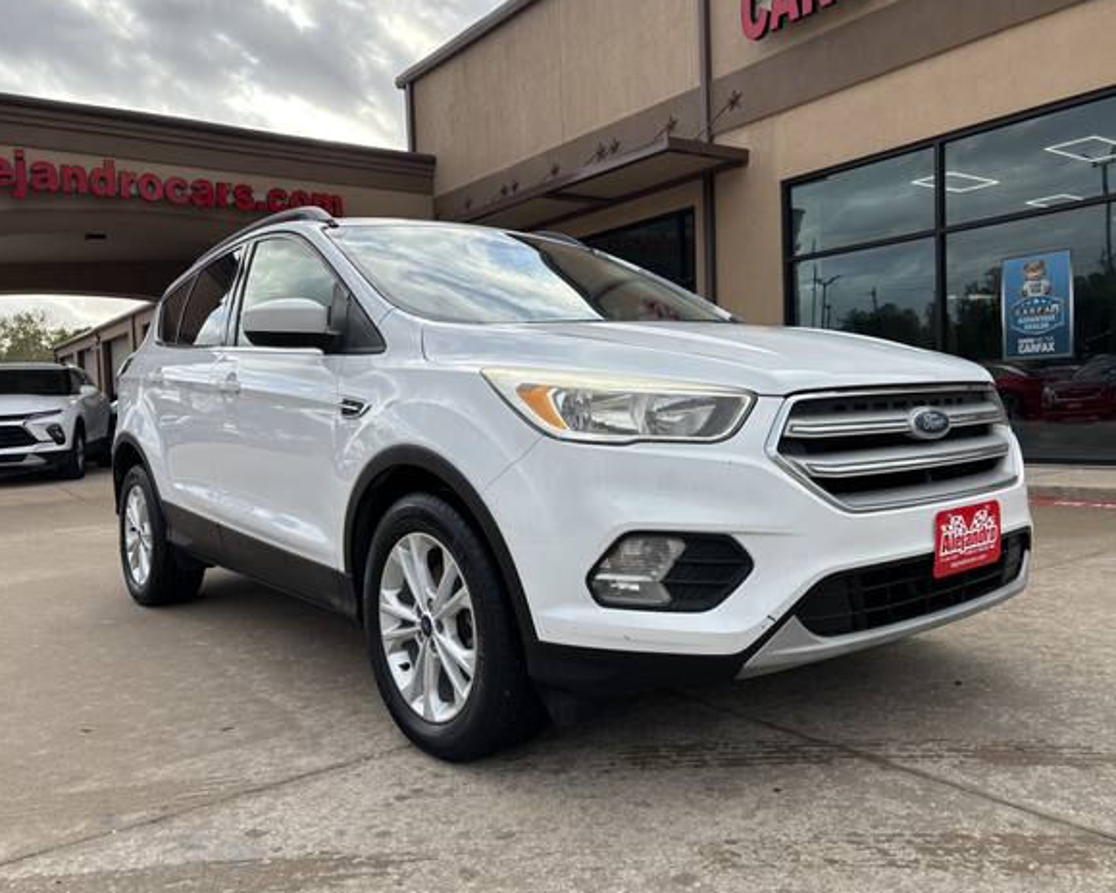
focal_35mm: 28
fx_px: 925
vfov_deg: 51.5
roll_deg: +1.9
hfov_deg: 62.2
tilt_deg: -2.7
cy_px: 445
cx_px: 577
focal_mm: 5.96
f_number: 1.6
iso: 50
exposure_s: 1/1399
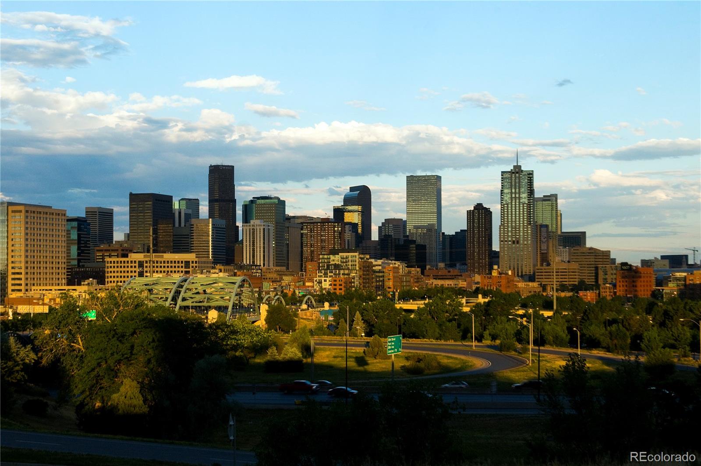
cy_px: 233
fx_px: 1313
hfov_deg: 29.9
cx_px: 350
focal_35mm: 68
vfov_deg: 20.1
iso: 400
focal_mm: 45
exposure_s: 1/60
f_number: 10
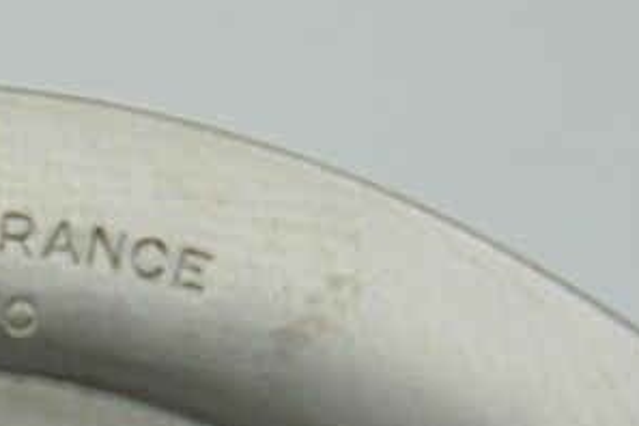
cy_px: 427
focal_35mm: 82
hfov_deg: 22.5
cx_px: -157
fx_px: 1455
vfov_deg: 16.3
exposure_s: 1/80
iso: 100
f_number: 3.5
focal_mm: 4.6
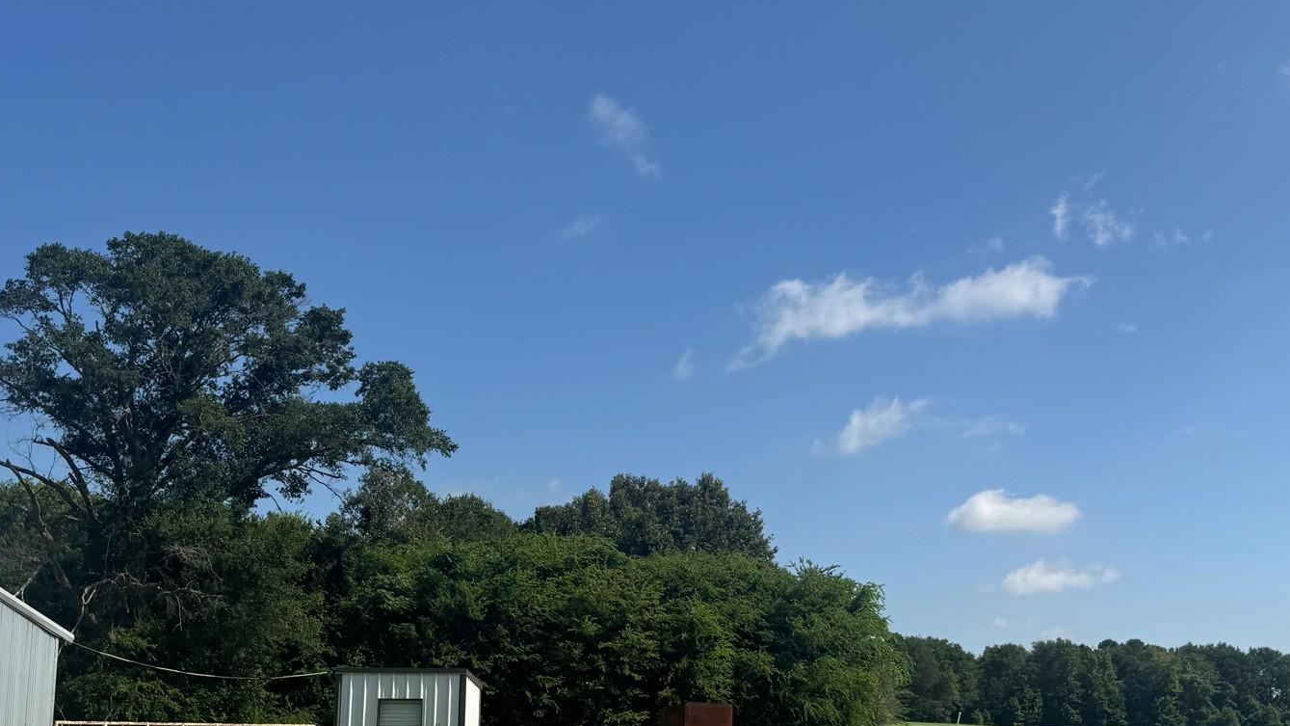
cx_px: 640
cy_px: 523
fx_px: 1368
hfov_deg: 50.5
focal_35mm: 40
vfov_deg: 29.3
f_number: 1.78
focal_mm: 6.76
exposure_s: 1/5348
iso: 80
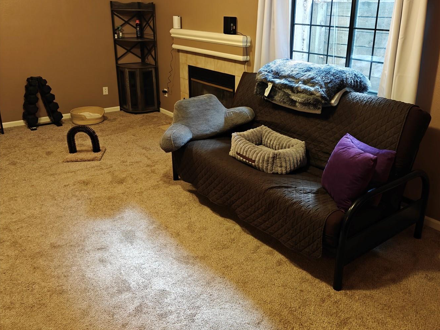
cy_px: 133
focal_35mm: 29
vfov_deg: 48.0
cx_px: 265
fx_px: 369
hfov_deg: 61.1
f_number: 1.8
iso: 1600
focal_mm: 5.59
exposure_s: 1/40
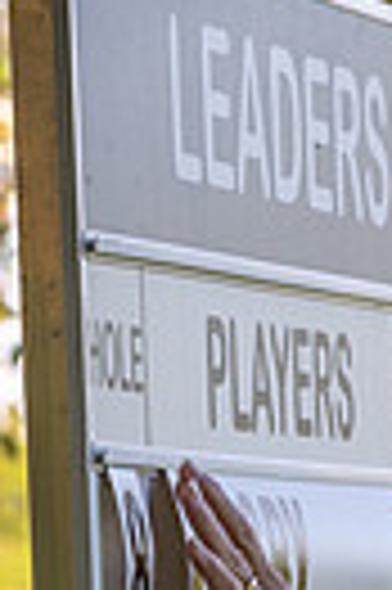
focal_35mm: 517
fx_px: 8466
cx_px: 559
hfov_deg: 2.6
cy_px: 991
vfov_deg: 4.0
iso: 200
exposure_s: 1/250
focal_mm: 150
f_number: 7.1
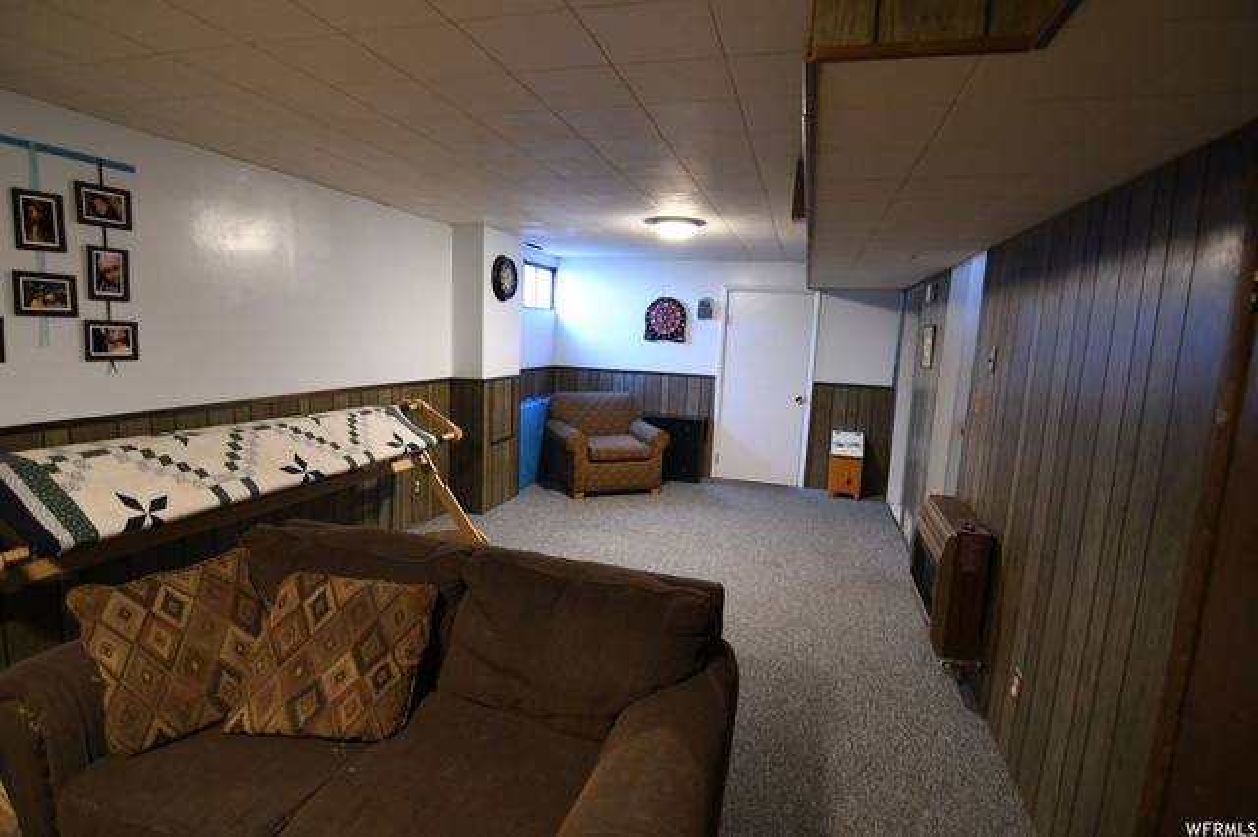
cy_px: 418
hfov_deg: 90.0
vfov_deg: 67.3
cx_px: 629
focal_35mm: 18
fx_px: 629
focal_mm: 12
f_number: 2.8
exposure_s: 1/20
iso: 400
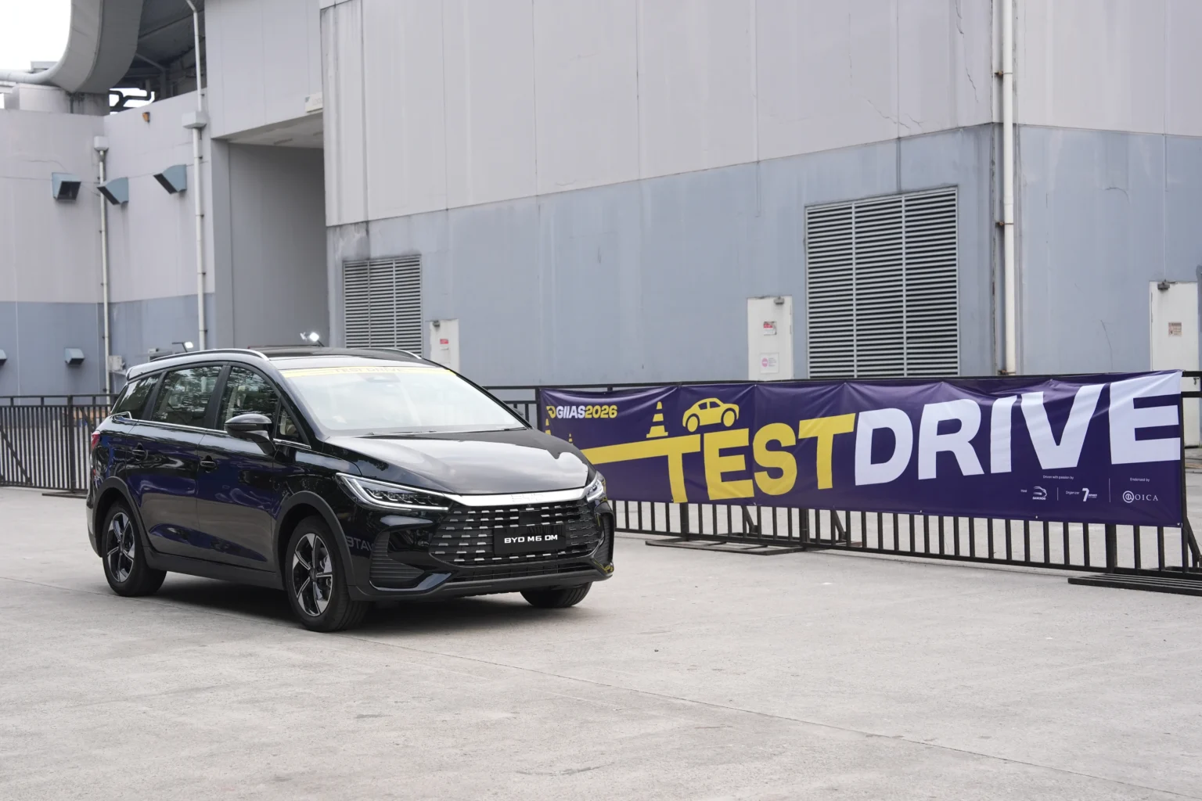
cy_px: 400
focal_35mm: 60
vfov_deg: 22.6
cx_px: 601
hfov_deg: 33.4
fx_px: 2003
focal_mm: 60
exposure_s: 1/1600
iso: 1250
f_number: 5.6
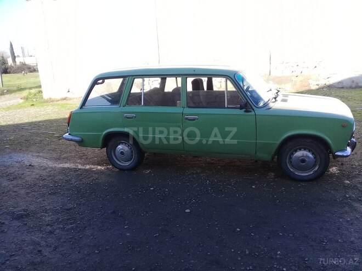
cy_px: 136
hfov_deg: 58.4
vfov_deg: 45.4
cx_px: 181
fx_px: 324
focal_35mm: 31
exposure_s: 1/406
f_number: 2.2
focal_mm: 3.3
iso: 50
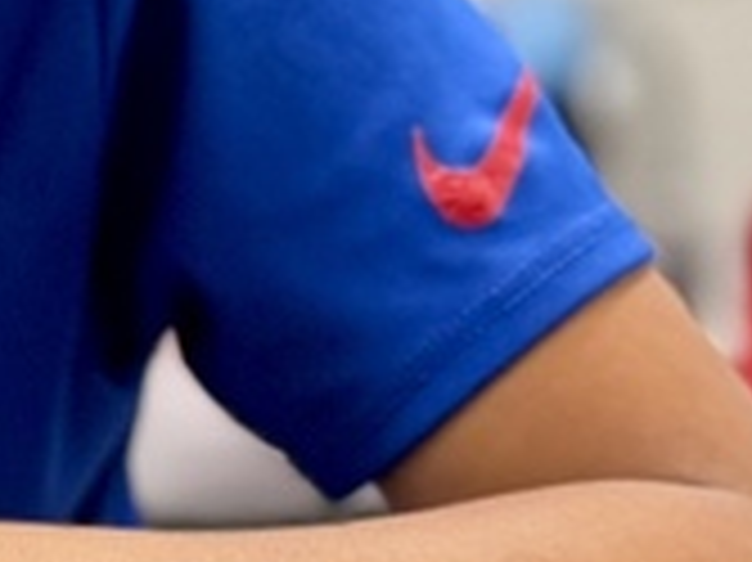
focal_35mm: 147
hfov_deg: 12.2
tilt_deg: -1.2
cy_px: 243
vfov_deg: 10.1
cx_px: -657
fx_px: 3191
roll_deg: +2.8
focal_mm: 6.76
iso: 160
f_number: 1.78
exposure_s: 1/60
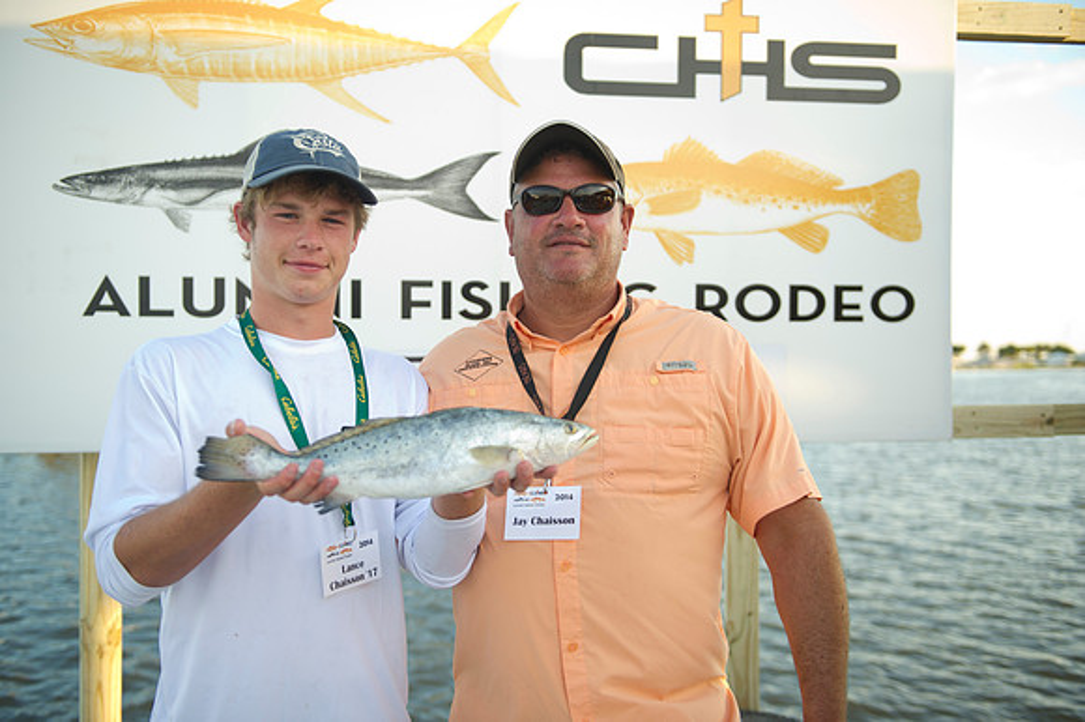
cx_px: 542
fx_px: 1084
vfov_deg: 36.8
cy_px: 361
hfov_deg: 53.2
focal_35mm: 36
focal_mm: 36
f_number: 2.8
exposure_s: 1/200
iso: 125
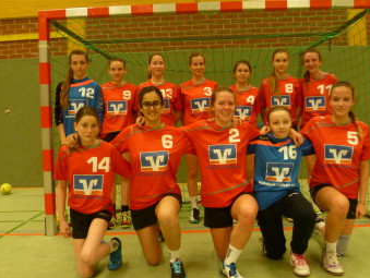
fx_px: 353
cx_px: 196
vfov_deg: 43.0
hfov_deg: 55.3
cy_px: 129
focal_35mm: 33
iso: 400
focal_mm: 5
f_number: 2.8
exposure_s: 1/30
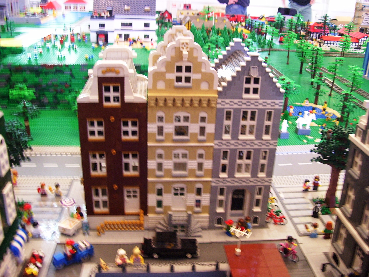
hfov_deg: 51.4
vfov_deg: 39.7
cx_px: 184
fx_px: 384
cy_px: 138
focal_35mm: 36
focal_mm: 6
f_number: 2.7
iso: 160
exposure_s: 1/8
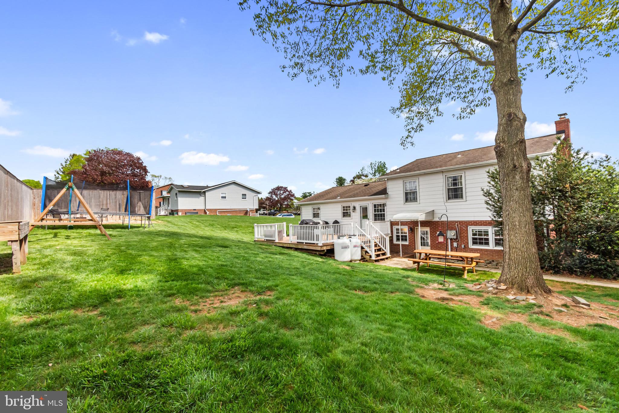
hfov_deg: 100.4
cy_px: 206
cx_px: 310
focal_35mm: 15
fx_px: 258
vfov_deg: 77.3
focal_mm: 10
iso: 640
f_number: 9
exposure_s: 1/640
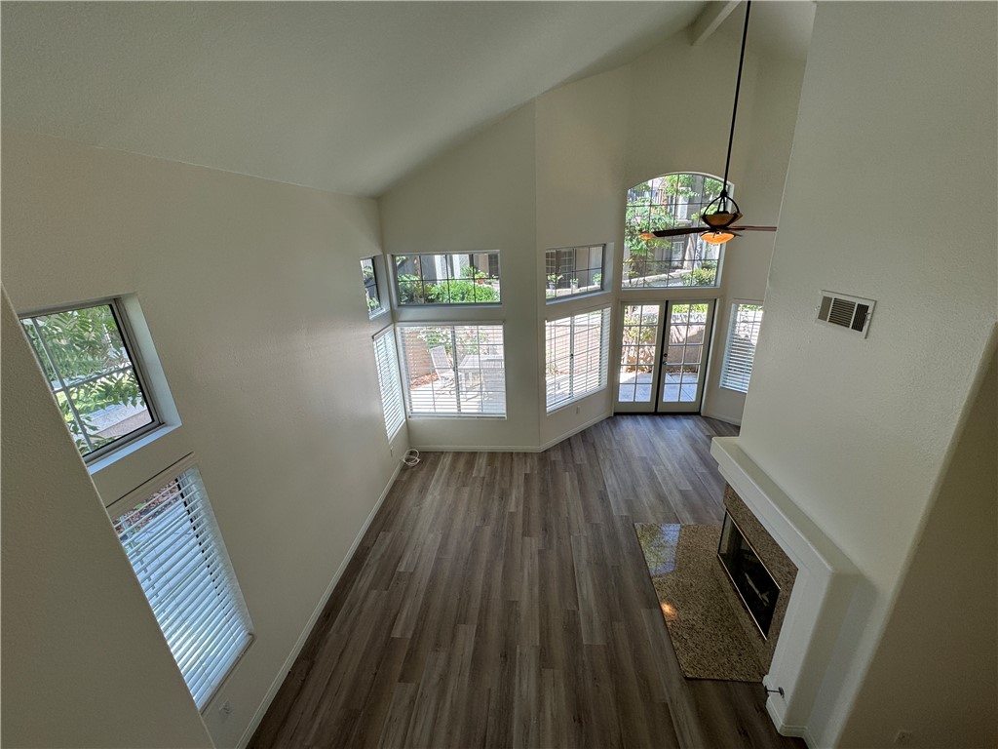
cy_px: 374
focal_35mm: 14
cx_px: 499
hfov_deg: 102.1
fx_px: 404
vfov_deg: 85.7
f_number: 2.2
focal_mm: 2.22
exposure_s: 1/145
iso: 40
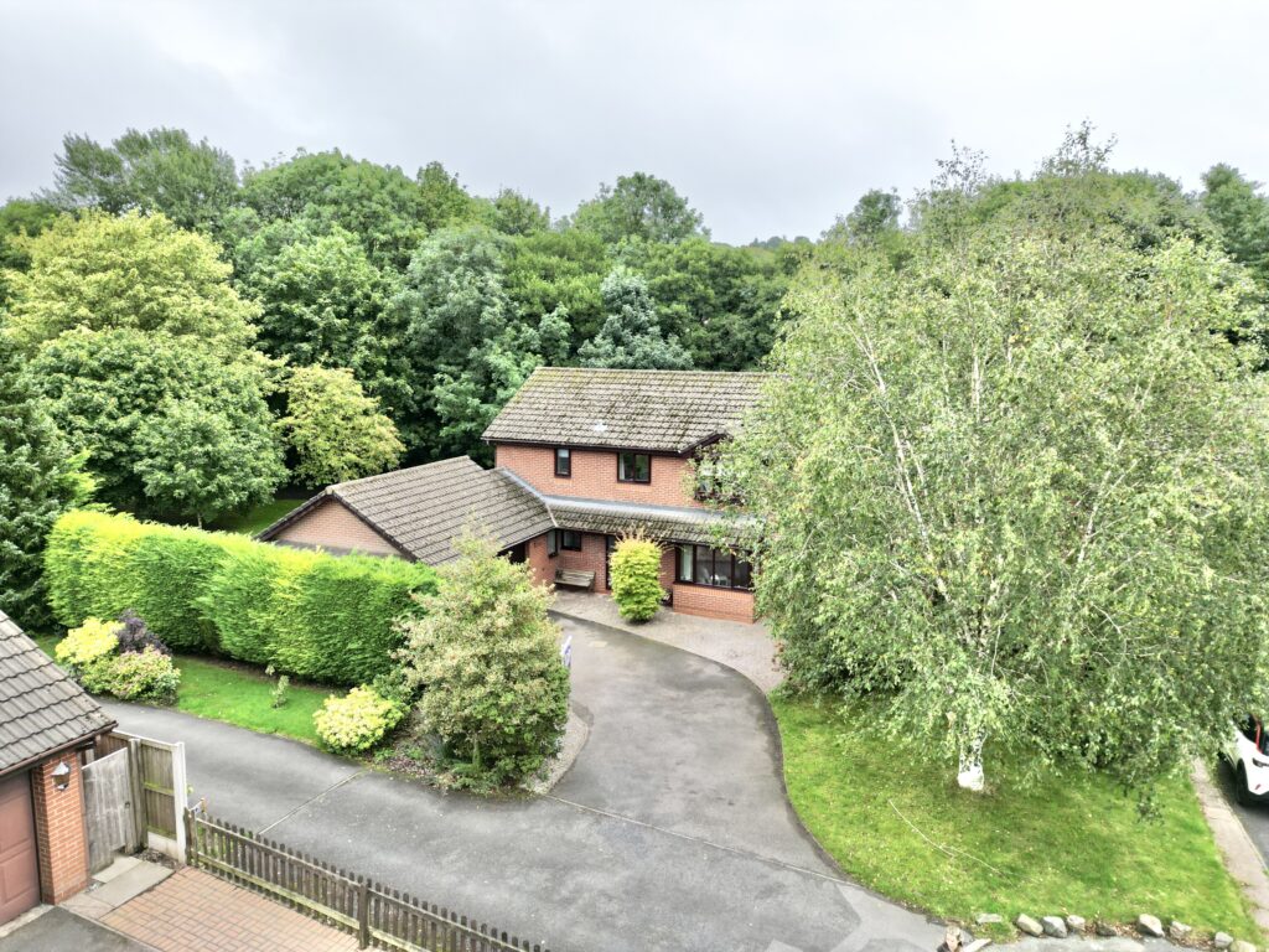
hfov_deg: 71.6
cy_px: 476
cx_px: 634
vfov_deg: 56.8
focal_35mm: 24
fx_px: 880
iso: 100
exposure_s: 1/800
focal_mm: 6.72
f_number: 1.7
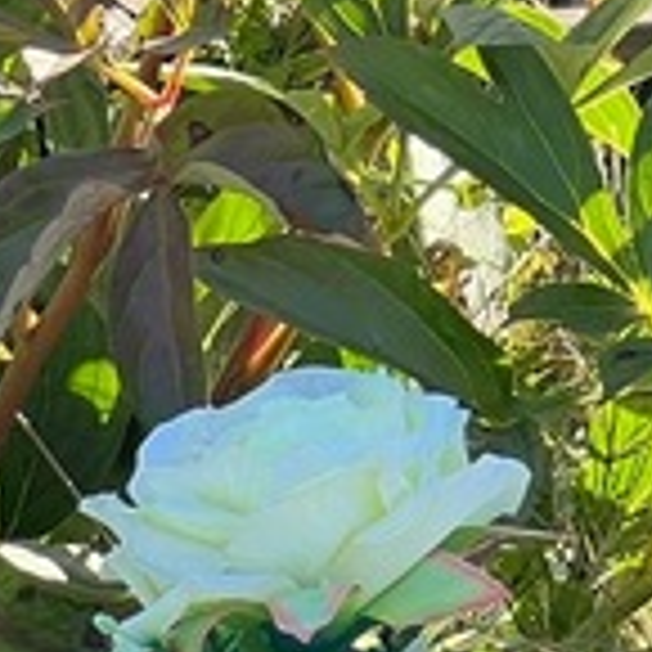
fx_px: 7991
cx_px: 1596
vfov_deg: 4.6
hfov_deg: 4.6
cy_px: -585
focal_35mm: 375
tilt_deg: -16.0
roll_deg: -0.3
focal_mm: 9
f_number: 2.8
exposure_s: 1/126
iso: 32
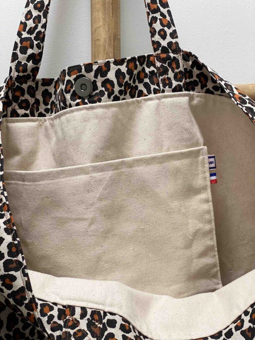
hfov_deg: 28.0
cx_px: 128
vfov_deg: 36.8
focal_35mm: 52
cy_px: 170
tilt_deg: -4.0
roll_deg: +0.9
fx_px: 511
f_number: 2
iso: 50
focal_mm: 6
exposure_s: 1/122
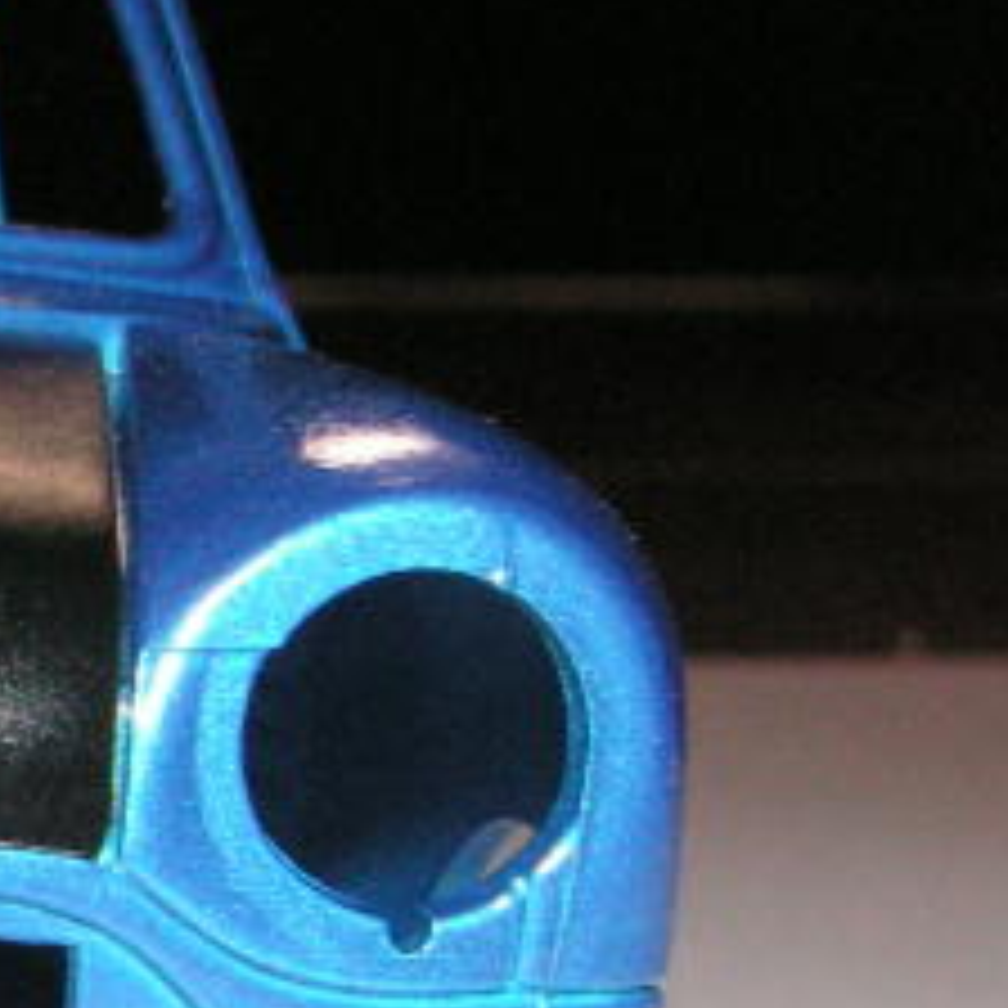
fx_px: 3953
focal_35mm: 120
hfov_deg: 13.5
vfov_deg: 14.5
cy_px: 783
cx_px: -630
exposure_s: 1/45
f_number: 6.6
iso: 160
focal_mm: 6.3
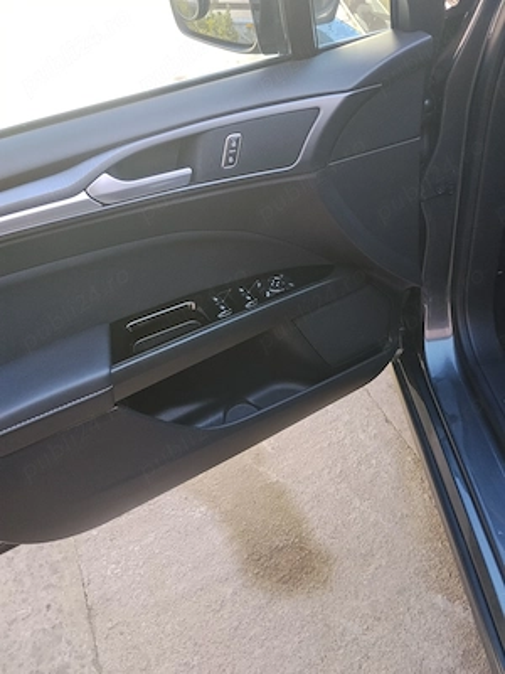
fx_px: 564
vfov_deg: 61.7
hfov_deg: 48.2
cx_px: 252
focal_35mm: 29
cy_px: 337
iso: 125
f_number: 1.8
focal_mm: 4.22
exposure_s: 1/100
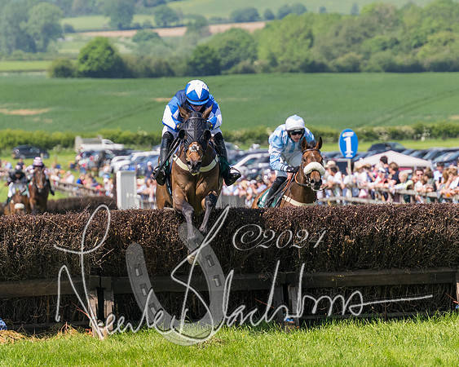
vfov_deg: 5.0
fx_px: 4209
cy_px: 161
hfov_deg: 6.2
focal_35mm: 310
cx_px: 242
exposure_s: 1/2500
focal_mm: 140
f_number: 4
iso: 400
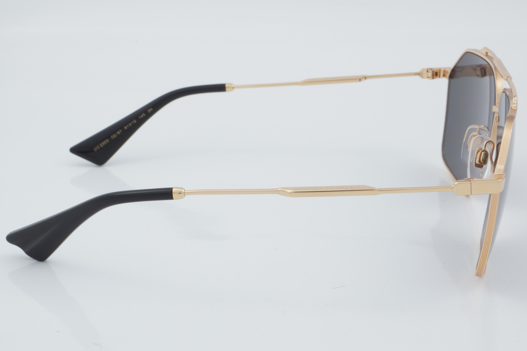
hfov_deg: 27.0
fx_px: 1098
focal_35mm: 75
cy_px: 176
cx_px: 264
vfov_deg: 18.2
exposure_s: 1/4
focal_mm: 50
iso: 100
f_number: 32
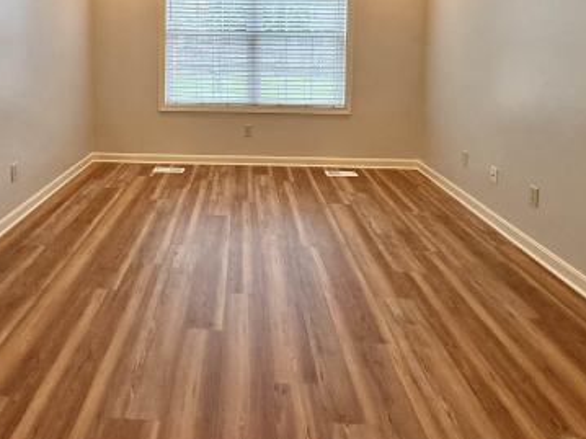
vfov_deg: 48.6
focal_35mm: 26
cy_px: 62
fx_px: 440
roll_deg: -0.7
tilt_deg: -3.4
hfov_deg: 66.6
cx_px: 231
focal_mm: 2.22
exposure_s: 1/120
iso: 125
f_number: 2.2
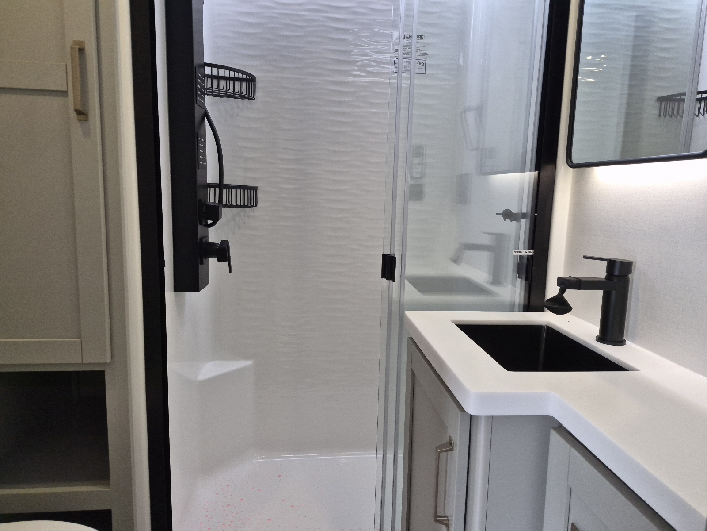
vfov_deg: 58.9
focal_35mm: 23
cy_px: 266
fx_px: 470
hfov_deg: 73.9
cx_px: 354
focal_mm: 5.4
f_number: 1.8
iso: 160
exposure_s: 1/120
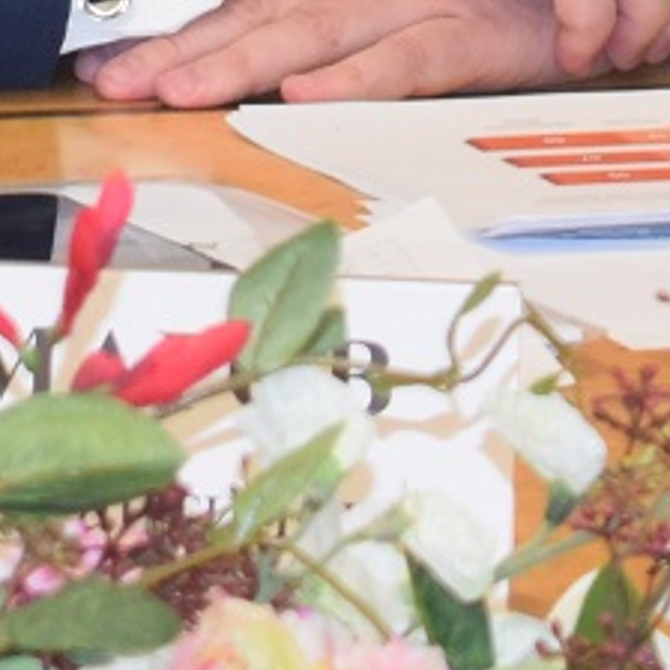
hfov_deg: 2.8
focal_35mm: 627
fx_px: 13726
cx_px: 541
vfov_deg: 2.8
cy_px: -1165
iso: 1000
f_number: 5.6
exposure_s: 1/60
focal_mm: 55
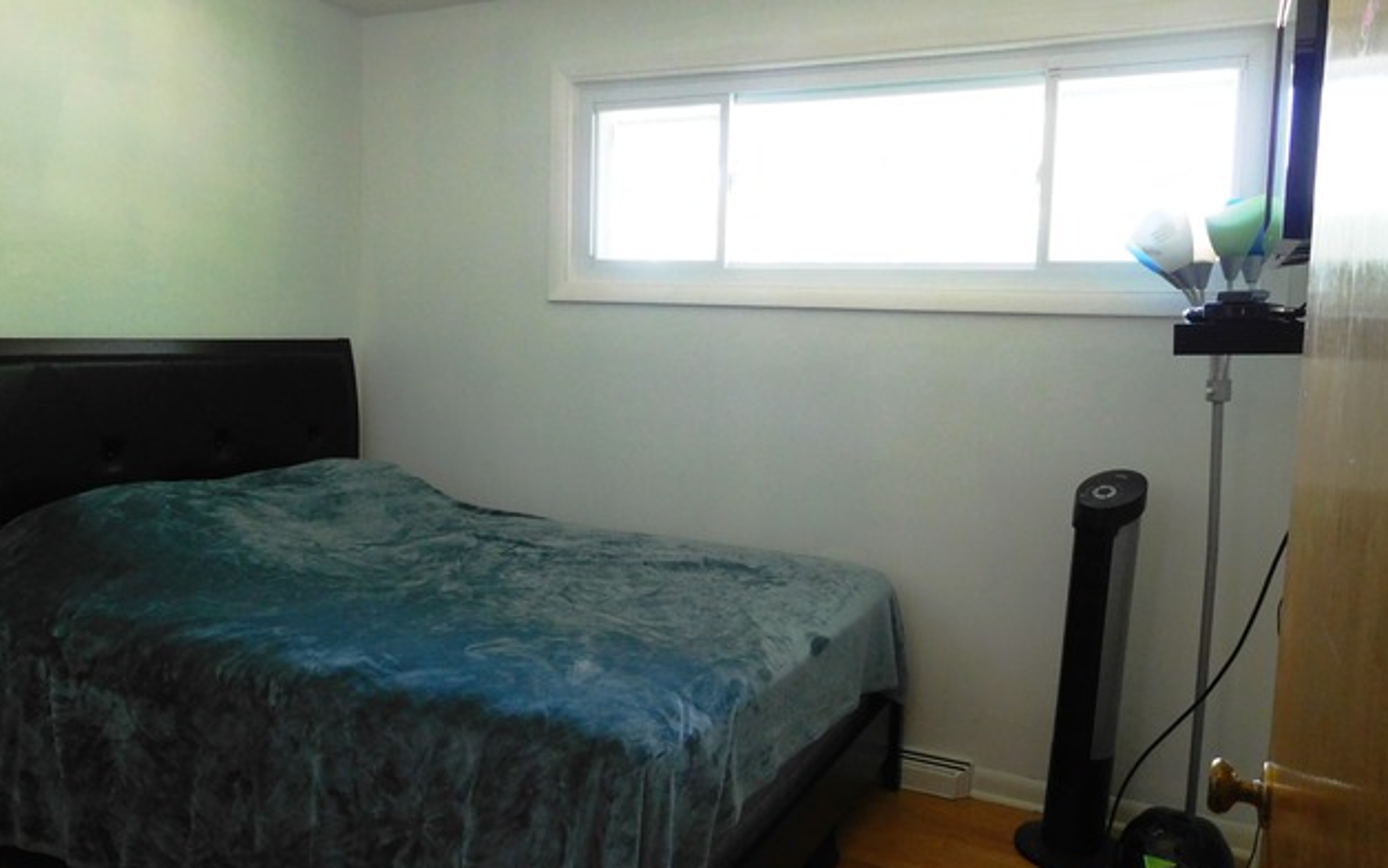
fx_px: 1022
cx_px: 692
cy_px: 424
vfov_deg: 46.1
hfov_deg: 68.4
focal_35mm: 27
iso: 400
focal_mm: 4.5
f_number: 3.4
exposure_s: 1/30
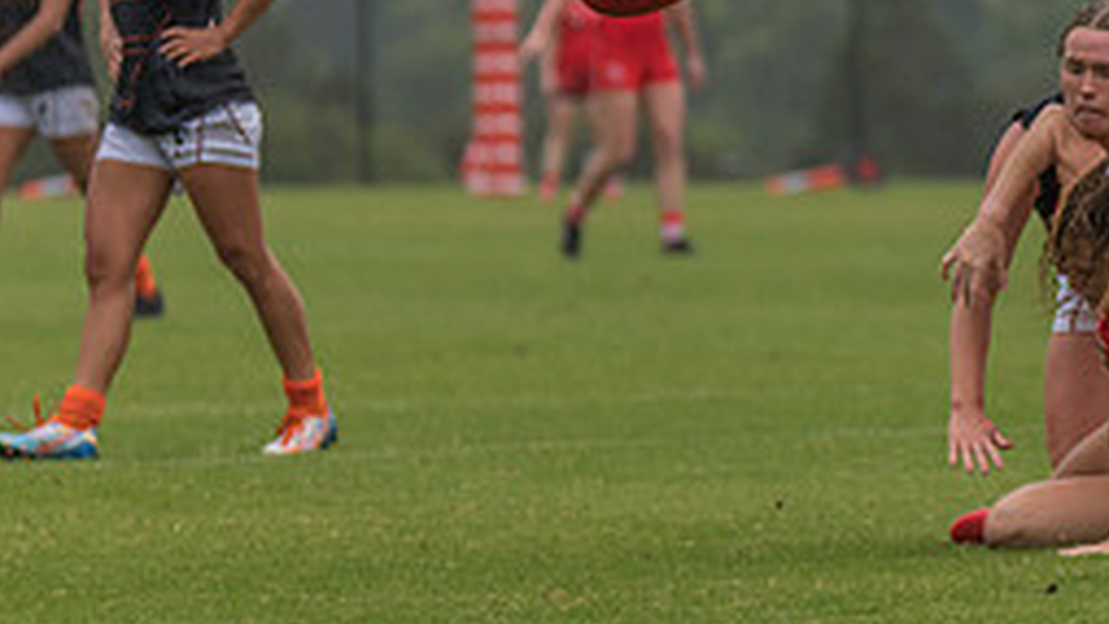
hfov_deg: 2.9
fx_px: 22059
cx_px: 960
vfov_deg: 1.6
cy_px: -36
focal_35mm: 750
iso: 500
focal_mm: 300
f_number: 5.6
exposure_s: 1/1600
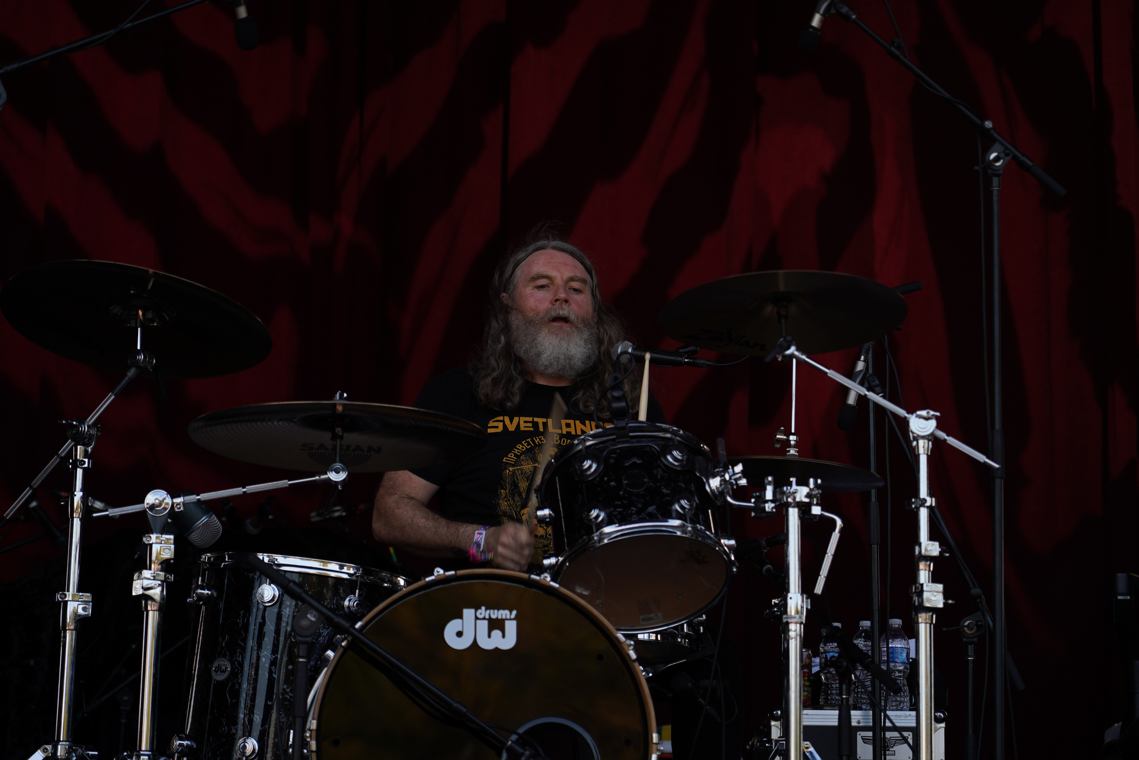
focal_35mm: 105
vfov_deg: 13.0
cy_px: 380
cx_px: 570
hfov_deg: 19.5
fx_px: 3322
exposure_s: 1/250
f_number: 4.5
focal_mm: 105
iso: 100
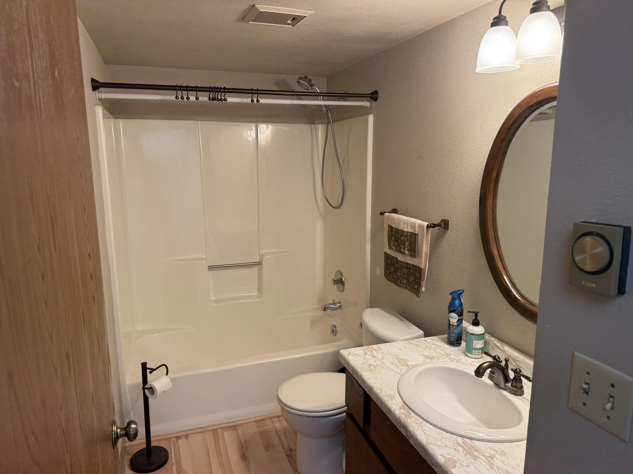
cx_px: 316
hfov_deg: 71.6
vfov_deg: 56.8
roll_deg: +0.5
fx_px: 439
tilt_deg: -9.5
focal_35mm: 24
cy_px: 237
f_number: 1.78
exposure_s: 1/60
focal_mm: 6.76
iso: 125
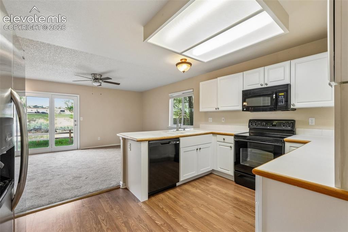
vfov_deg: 77.3
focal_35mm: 15
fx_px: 145
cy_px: 116
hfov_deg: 100.4
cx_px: 174
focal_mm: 10
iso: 640
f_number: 9
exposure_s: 1/20
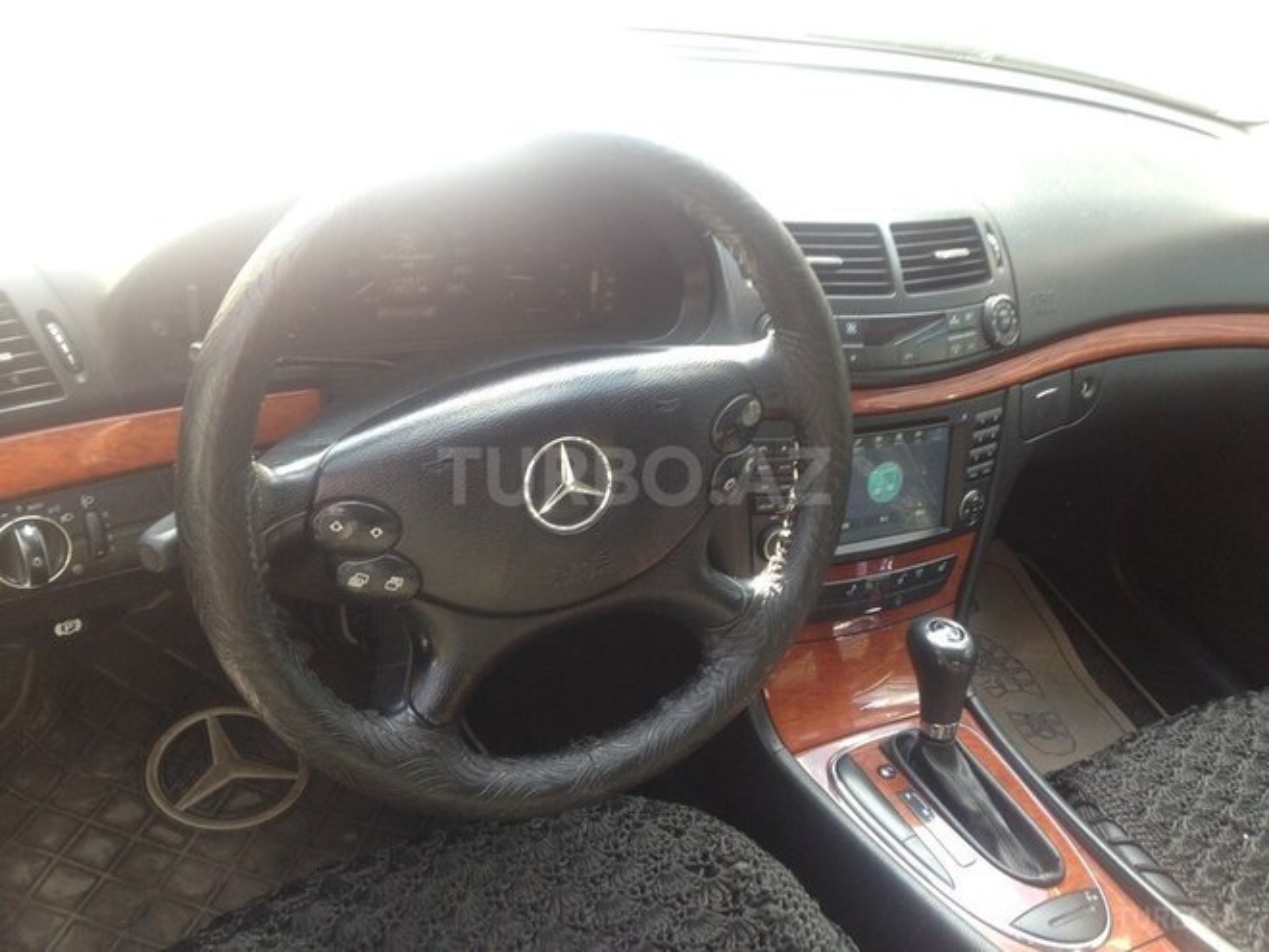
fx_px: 1210
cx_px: 634
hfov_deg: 55.4
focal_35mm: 33
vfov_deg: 42.9
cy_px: 476
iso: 64
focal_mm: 4.12
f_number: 2.4
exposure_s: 1/60
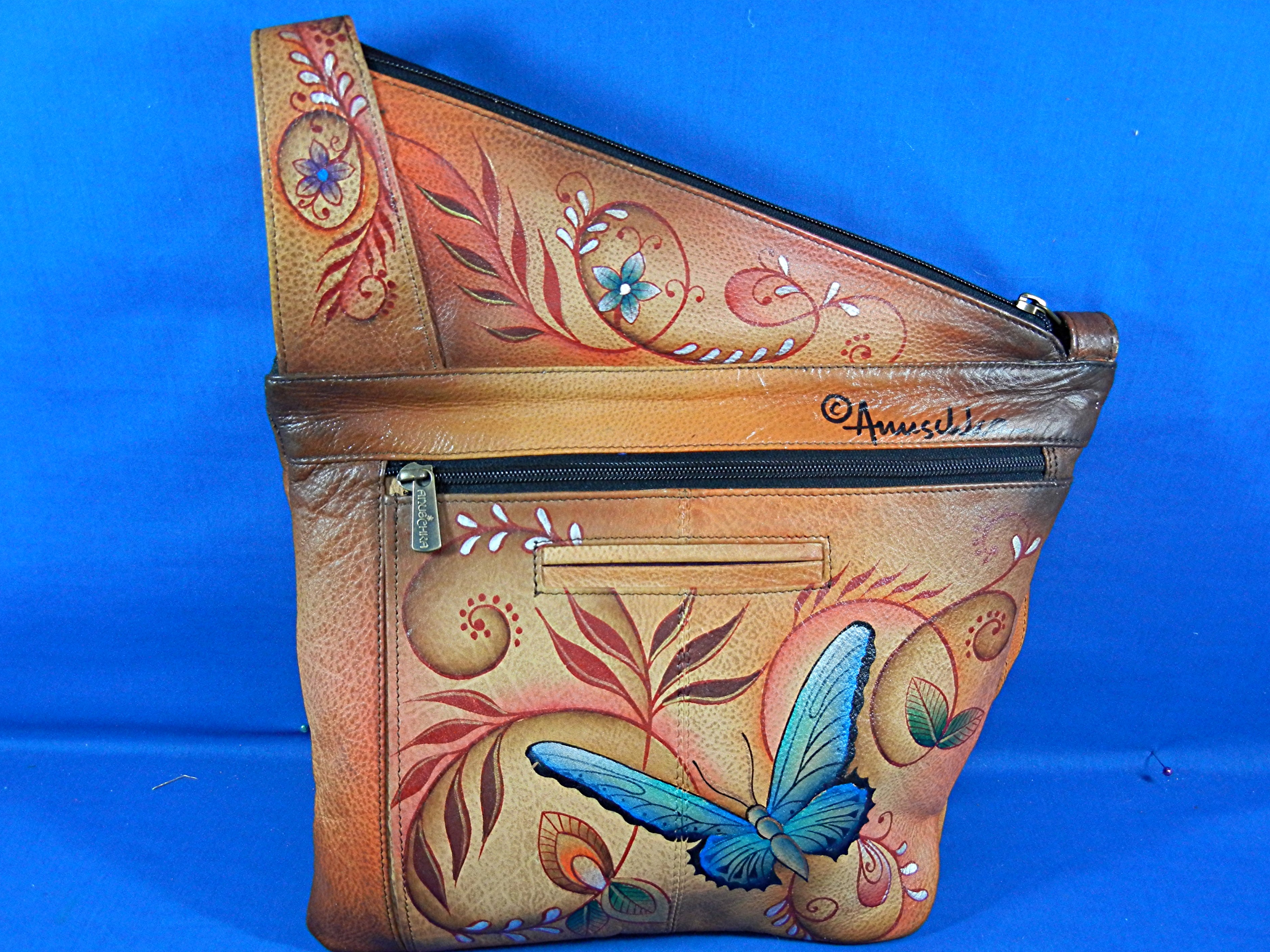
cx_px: 637
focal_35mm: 36
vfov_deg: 39.6
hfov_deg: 51.4
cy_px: 503
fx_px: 1321
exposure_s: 1/30
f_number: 3.6
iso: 352
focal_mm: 6.2
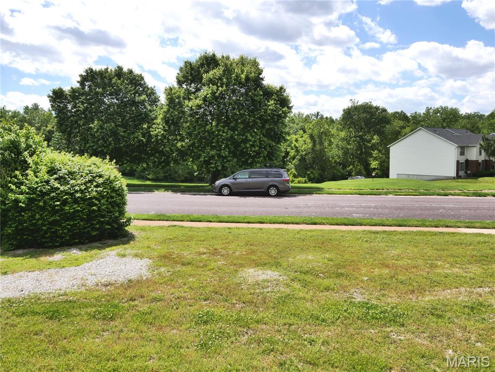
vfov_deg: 49.8
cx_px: 248
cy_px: 186
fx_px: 401
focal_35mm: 28
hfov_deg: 63.4
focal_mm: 14
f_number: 11
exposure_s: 1/640
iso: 800
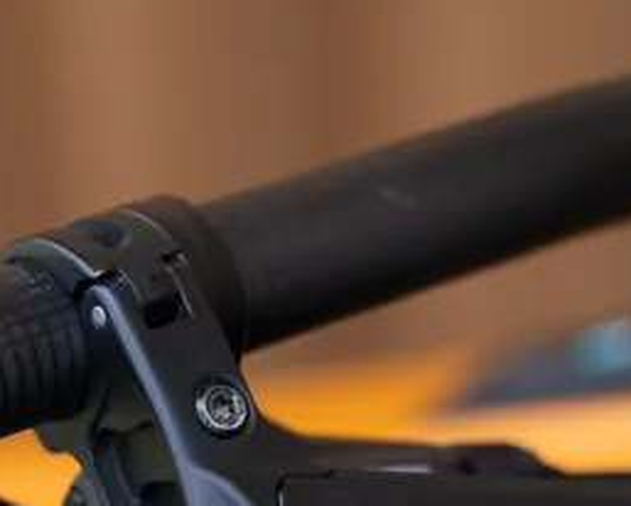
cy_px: 630
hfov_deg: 8.8
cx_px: 152
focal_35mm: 219
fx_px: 4093
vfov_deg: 7.0
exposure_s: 1/1600
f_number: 3.5
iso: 1000
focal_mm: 75
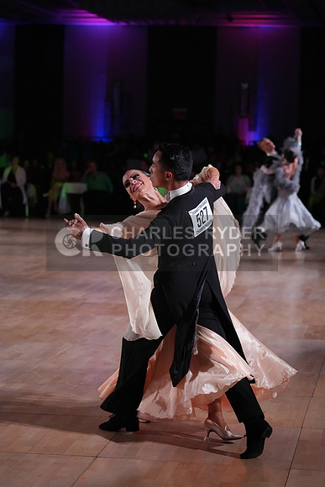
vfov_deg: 19.5
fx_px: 1421
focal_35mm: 105
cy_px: 244
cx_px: 162
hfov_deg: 13.0
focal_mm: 105
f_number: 4
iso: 3200
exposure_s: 1/500
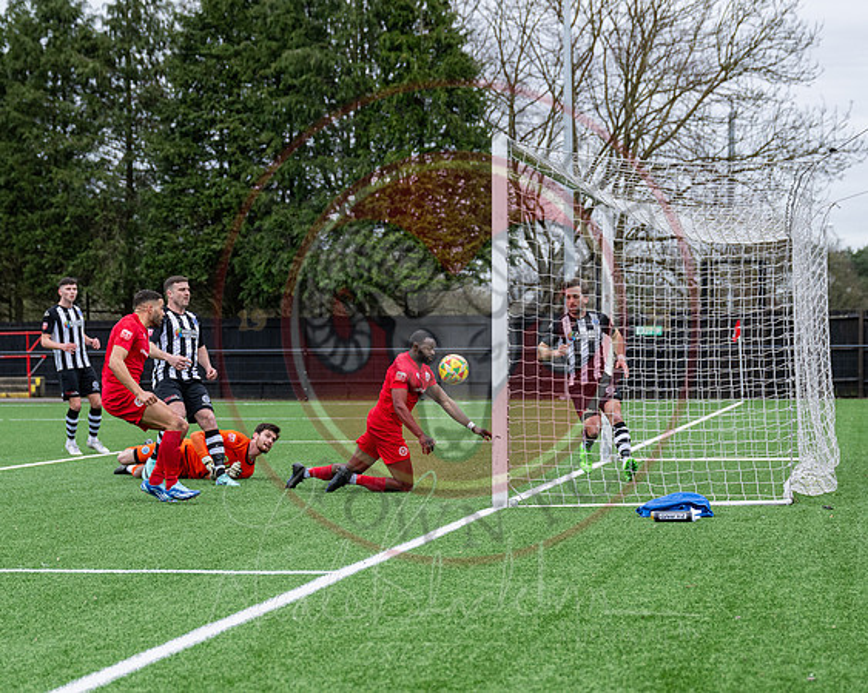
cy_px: 440
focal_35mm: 102
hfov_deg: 18.9
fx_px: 2609
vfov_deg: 15.1
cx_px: 375
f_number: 4
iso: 800
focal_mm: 70
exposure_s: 1/1600
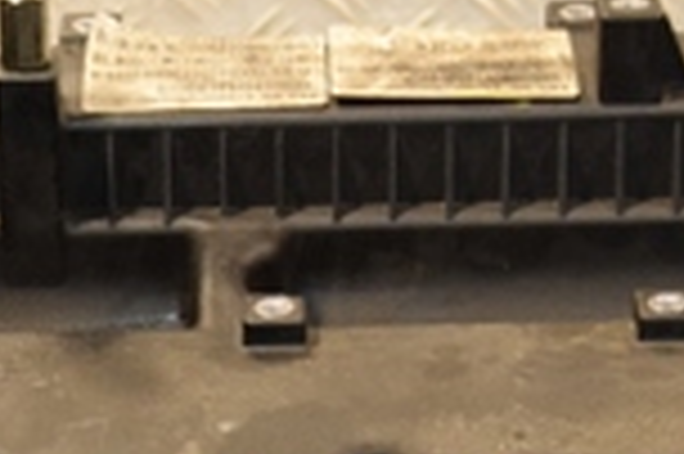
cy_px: 328
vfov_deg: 7.2
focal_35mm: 189
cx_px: 86
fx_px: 3587
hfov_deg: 10.8
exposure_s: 1/125
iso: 800
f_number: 5
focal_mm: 30
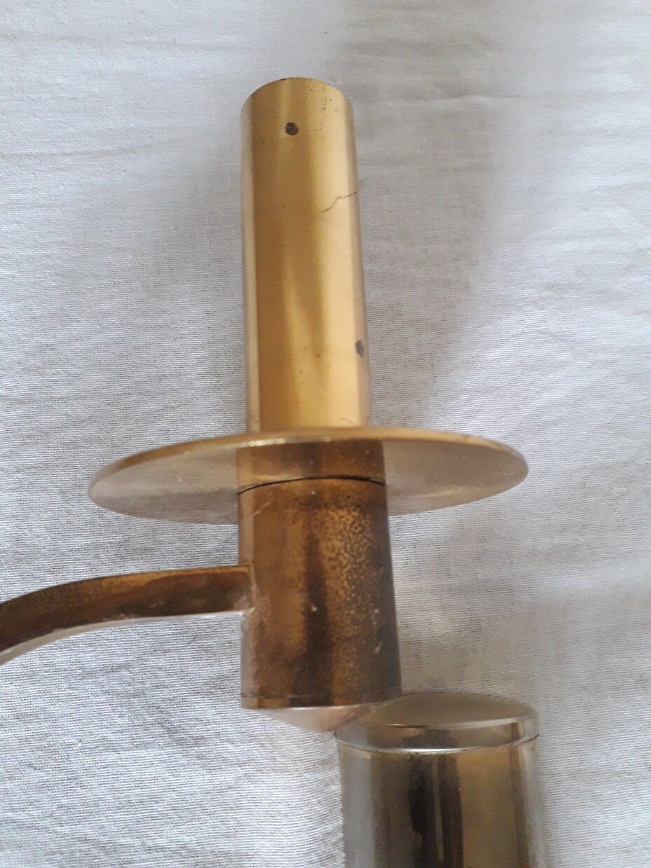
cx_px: 326
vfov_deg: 65.3
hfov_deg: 51.3
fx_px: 677
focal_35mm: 27
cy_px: 434
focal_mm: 3.6
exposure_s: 1/20
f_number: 1.9
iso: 400
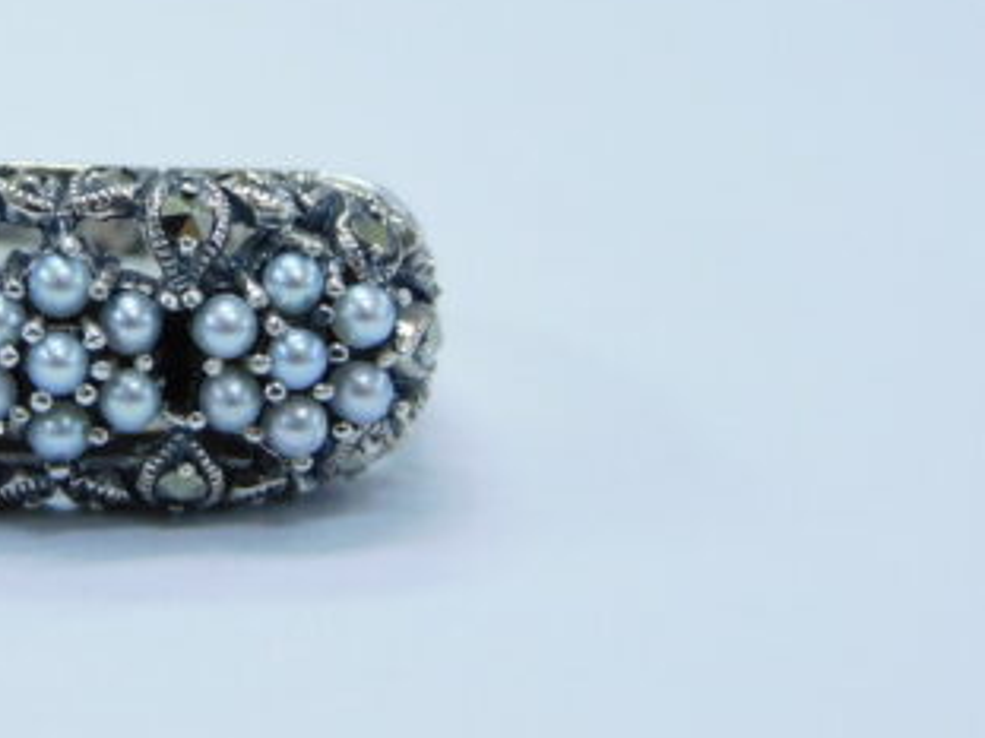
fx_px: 4665
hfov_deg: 12.0
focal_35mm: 164
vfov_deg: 9.0
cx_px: 120
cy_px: 209
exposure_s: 1/25
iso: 400
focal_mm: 15.2
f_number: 4.5
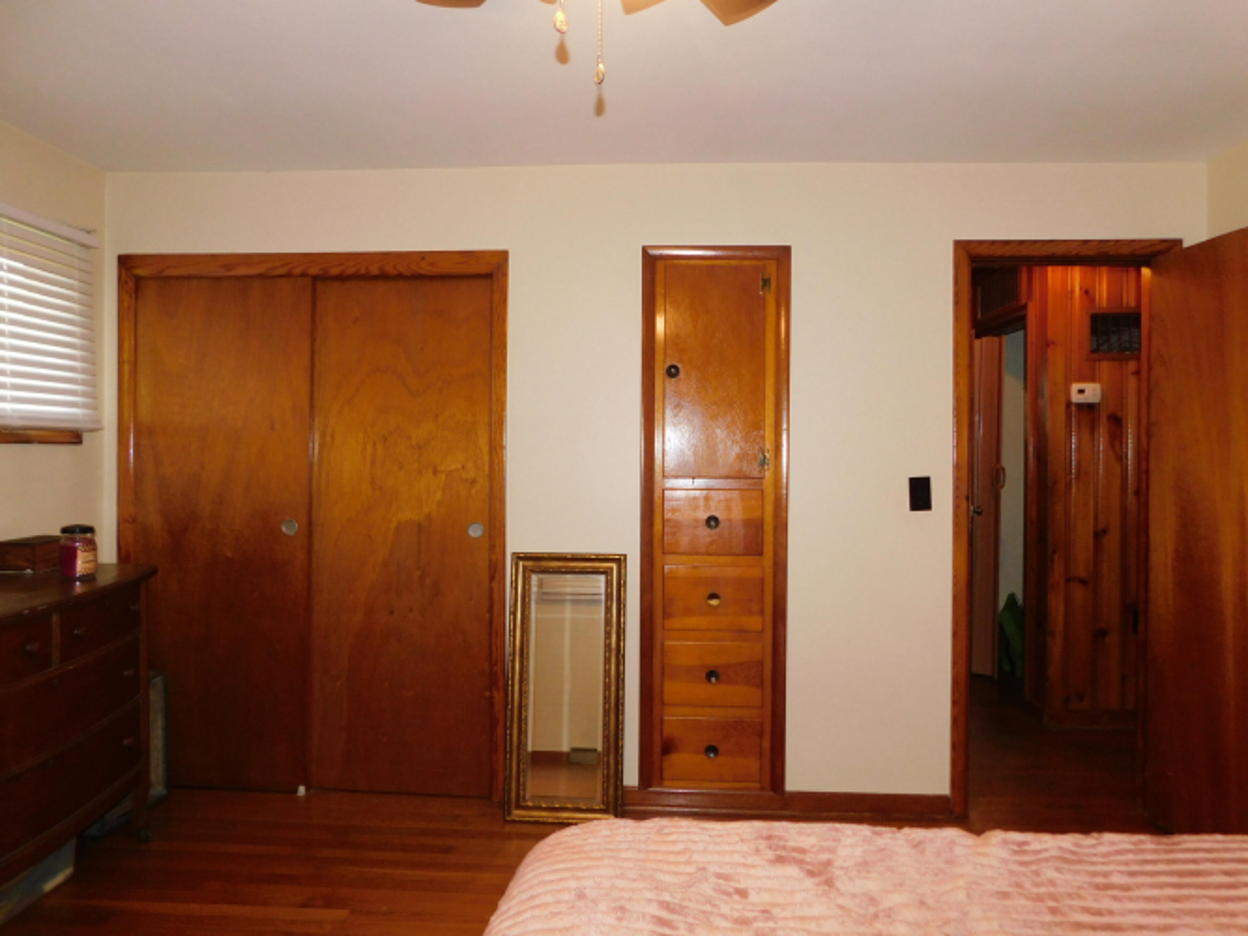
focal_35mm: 23
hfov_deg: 73.9
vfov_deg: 58.9
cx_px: 624
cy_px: 468
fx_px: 829
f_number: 3
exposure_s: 1/30
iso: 200
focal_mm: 4
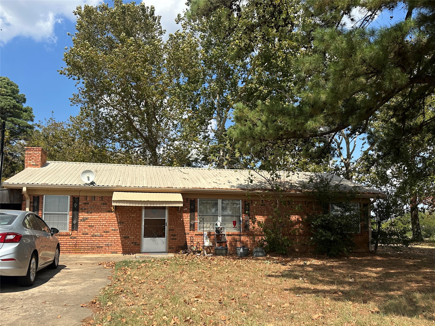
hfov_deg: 71.6
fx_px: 302
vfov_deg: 56.8
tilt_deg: +5.7
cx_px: 218
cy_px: 163
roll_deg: -0.6
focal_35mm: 24
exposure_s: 1/4184
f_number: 1.78
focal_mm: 6.86
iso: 80
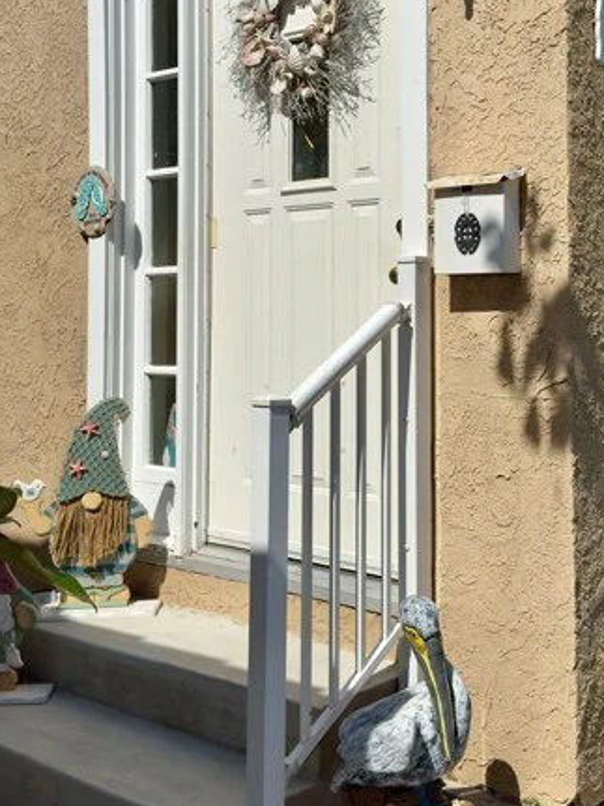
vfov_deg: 36.5
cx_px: 376
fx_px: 1210
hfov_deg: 27.9
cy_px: 286
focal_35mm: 52
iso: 100
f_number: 1.78
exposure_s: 1/15385
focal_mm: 6.76
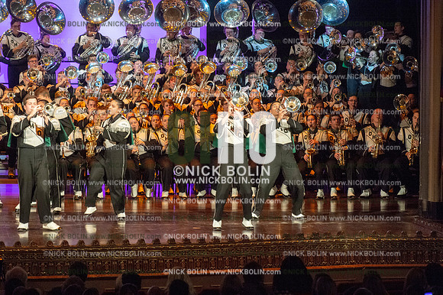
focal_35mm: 185
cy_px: 148
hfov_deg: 11.1
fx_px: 2275
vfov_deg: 7.4
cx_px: 222
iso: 8000
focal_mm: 185
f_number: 5.6
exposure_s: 1/320
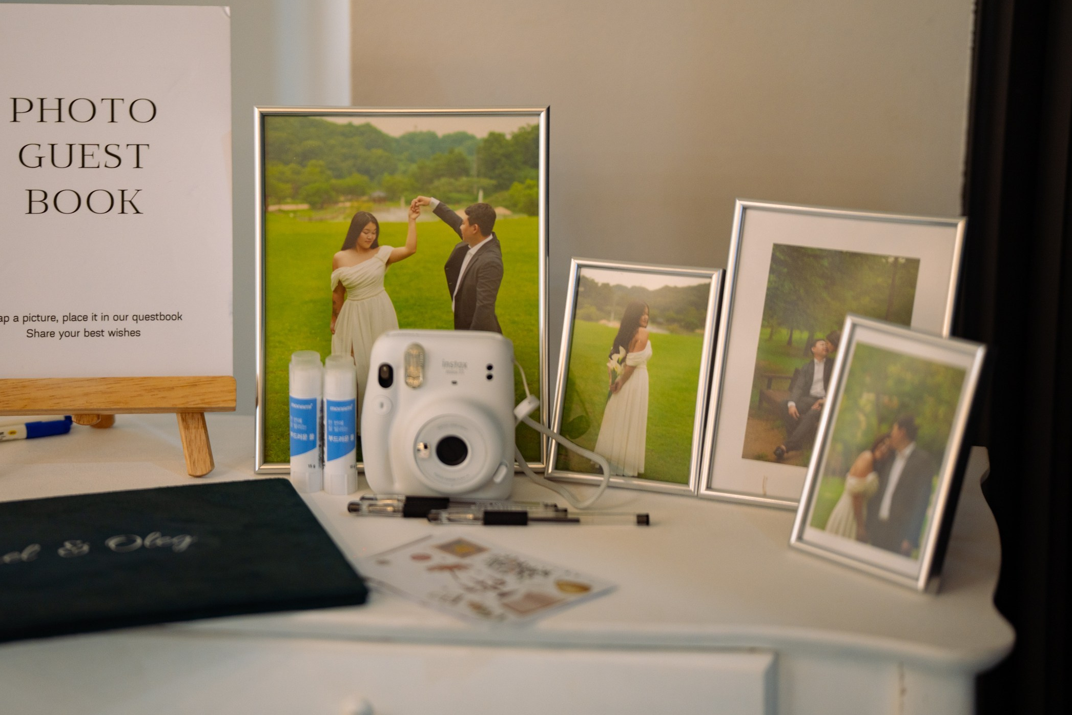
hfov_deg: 19.6
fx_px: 3097
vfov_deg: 13.2
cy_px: 286
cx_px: 434
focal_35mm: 104
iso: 250
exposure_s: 1/60
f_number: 1.4
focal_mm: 85
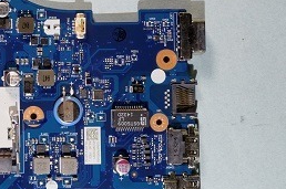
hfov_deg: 20.2
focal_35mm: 96
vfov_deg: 14.1
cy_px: 35
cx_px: -35
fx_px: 761
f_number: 8
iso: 100
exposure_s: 1/6
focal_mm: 22
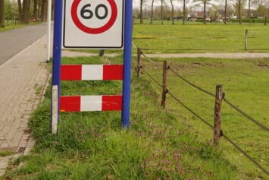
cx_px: 236
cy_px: 13
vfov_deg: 19.3
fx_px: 516
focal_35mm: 69
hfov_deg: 28.2
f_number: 4
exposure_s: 1/500
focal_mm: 12.63
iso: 100
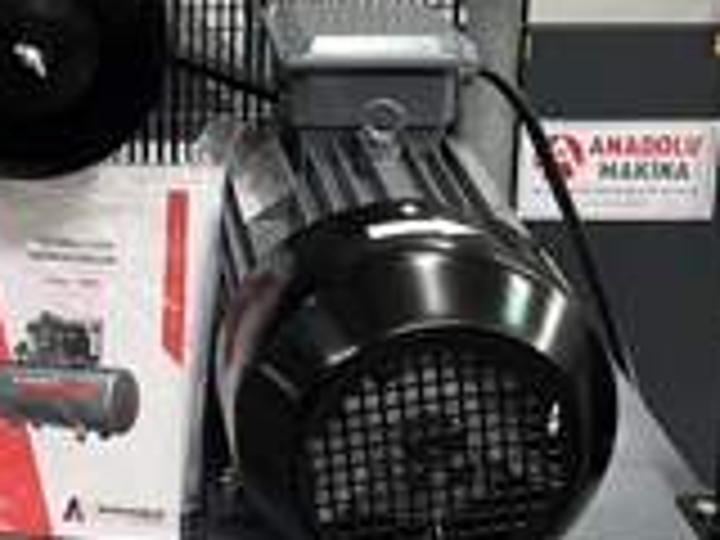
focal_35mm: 76
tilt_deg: -15.0
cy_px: -16
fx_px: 1581
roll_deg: +0.1
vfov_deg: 18.8
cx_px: 144
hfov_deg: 25.2
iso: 200
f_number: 1.6
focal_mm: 5.1
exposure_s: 1/50
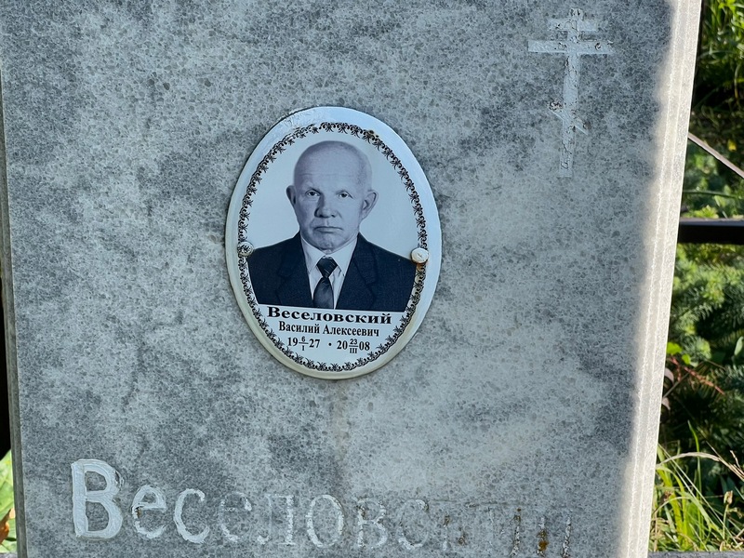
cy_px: 279
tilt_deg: -24.3
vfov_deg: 19.1
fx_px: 1655
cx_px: 372
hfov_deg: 25.3
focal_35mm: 77
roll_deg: +0.7
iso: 32
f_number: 2.8
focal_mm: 9
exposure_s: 1/256
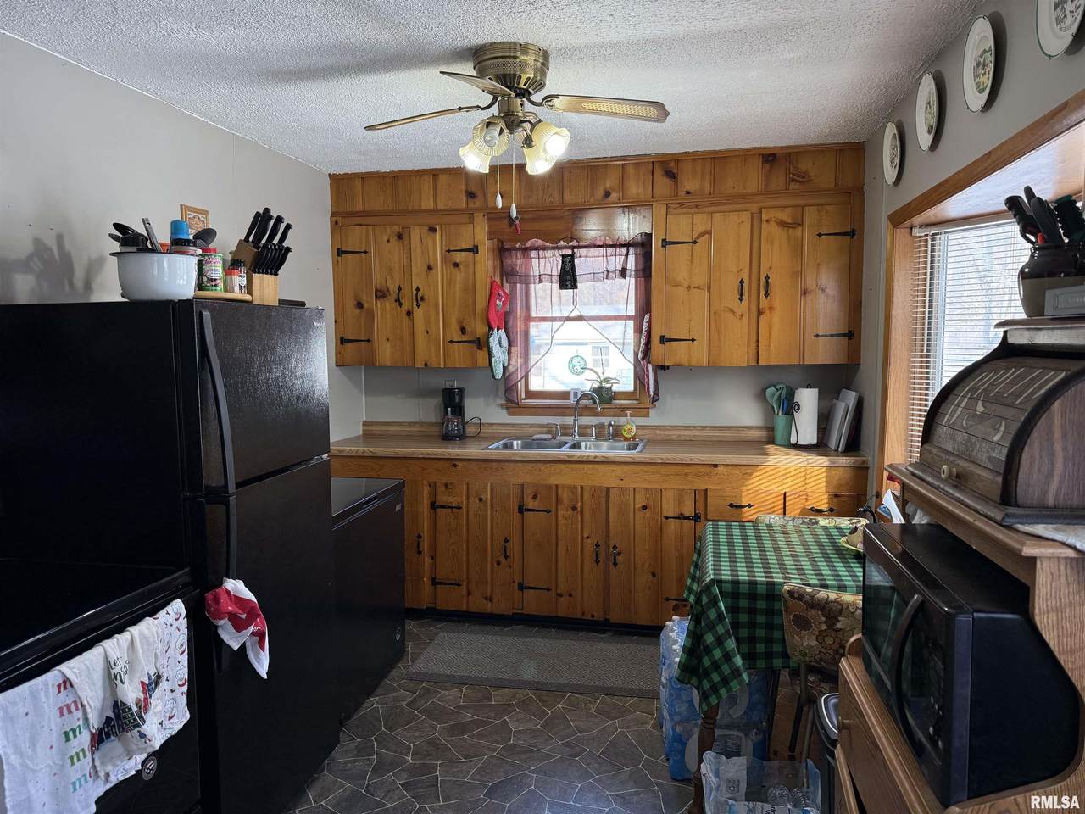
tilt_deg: -5.1
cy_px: 407
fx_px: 752
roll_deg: +0.5
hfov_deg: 71.6
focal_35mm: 24
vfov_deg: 56.8
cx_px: 542
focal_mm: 6.76
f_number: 1.78
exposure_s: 1/122
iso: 200
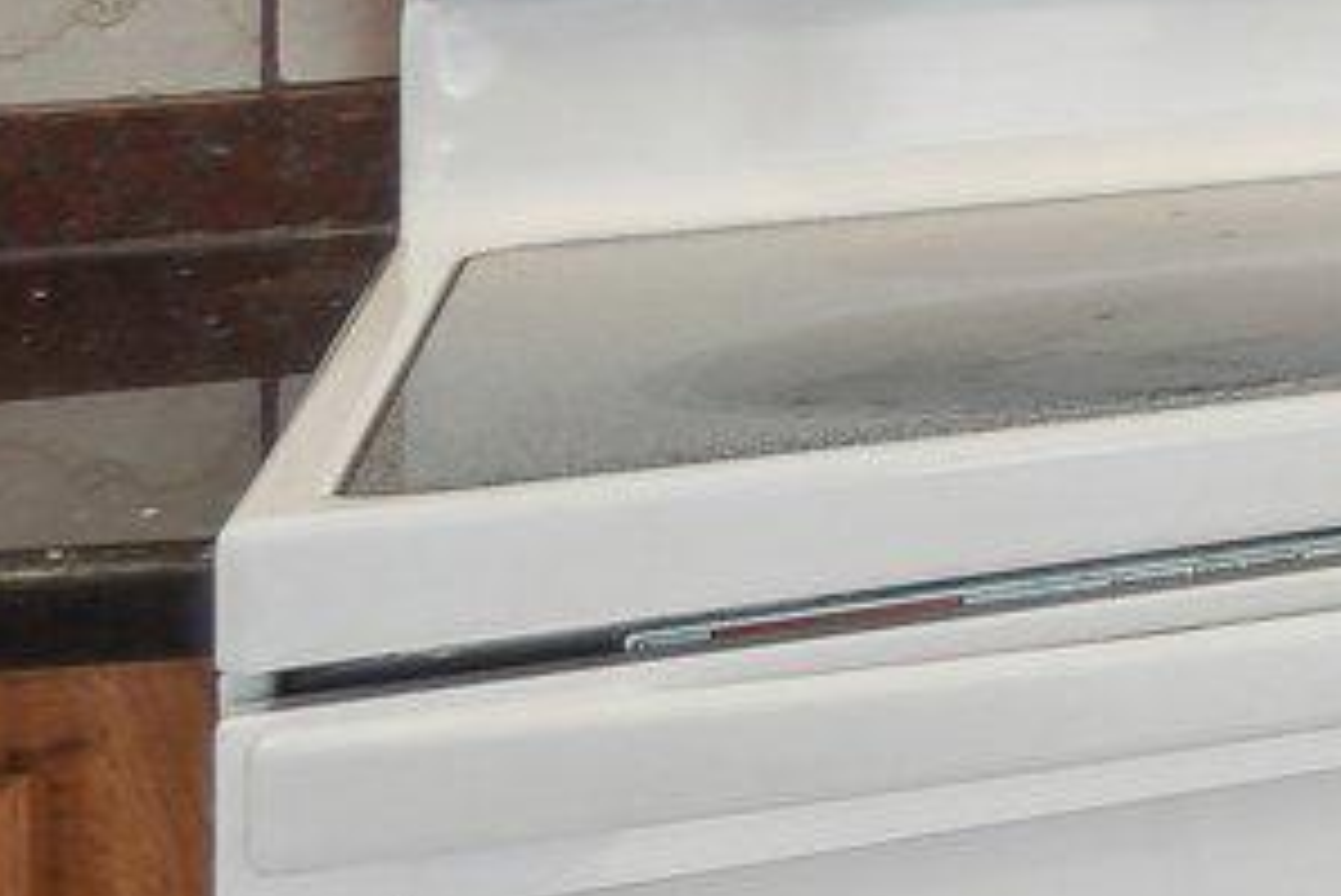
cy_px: -498
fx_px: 3838
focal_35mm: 103
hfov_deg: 10.3
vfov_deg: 12.6
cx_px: 4414
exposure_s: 1/4
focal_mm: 10
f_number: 7.1
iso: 100
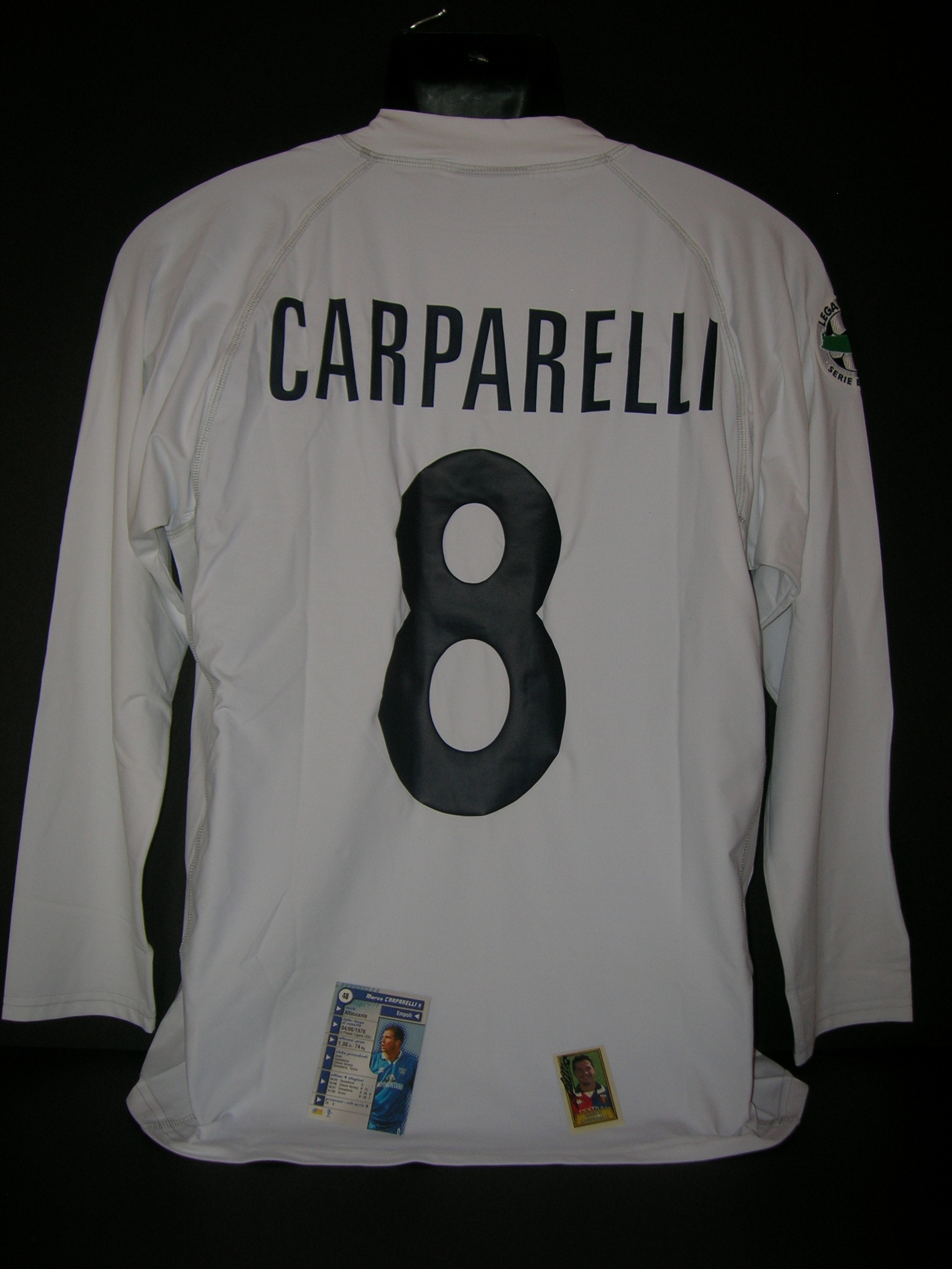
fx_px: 1283
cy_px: 634
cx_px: 476
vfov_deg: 52.6
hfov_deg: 40.7
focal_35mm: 35
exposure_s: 1/60.1
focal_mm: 5.8
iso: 50
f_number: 2.9
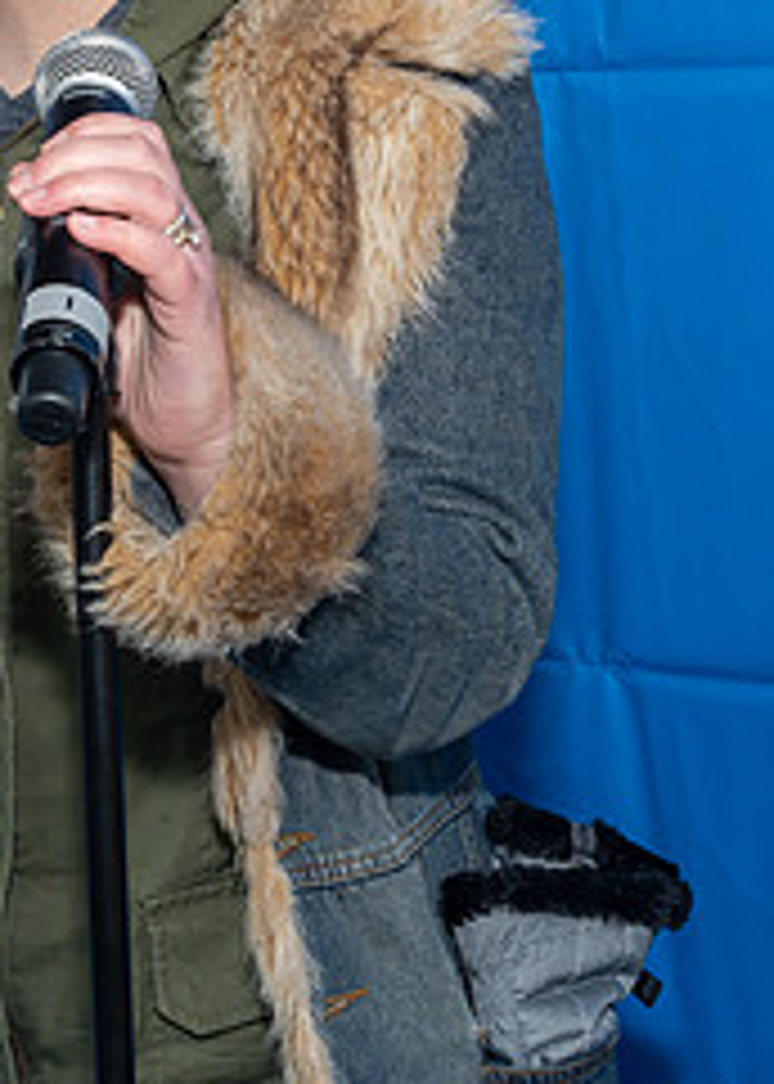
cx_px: 47
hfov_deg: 11.6
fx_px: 3787
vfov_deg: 16.0
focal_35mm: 123
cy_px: 65
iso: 250
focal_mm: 26
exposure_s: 1/250
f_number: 6.3
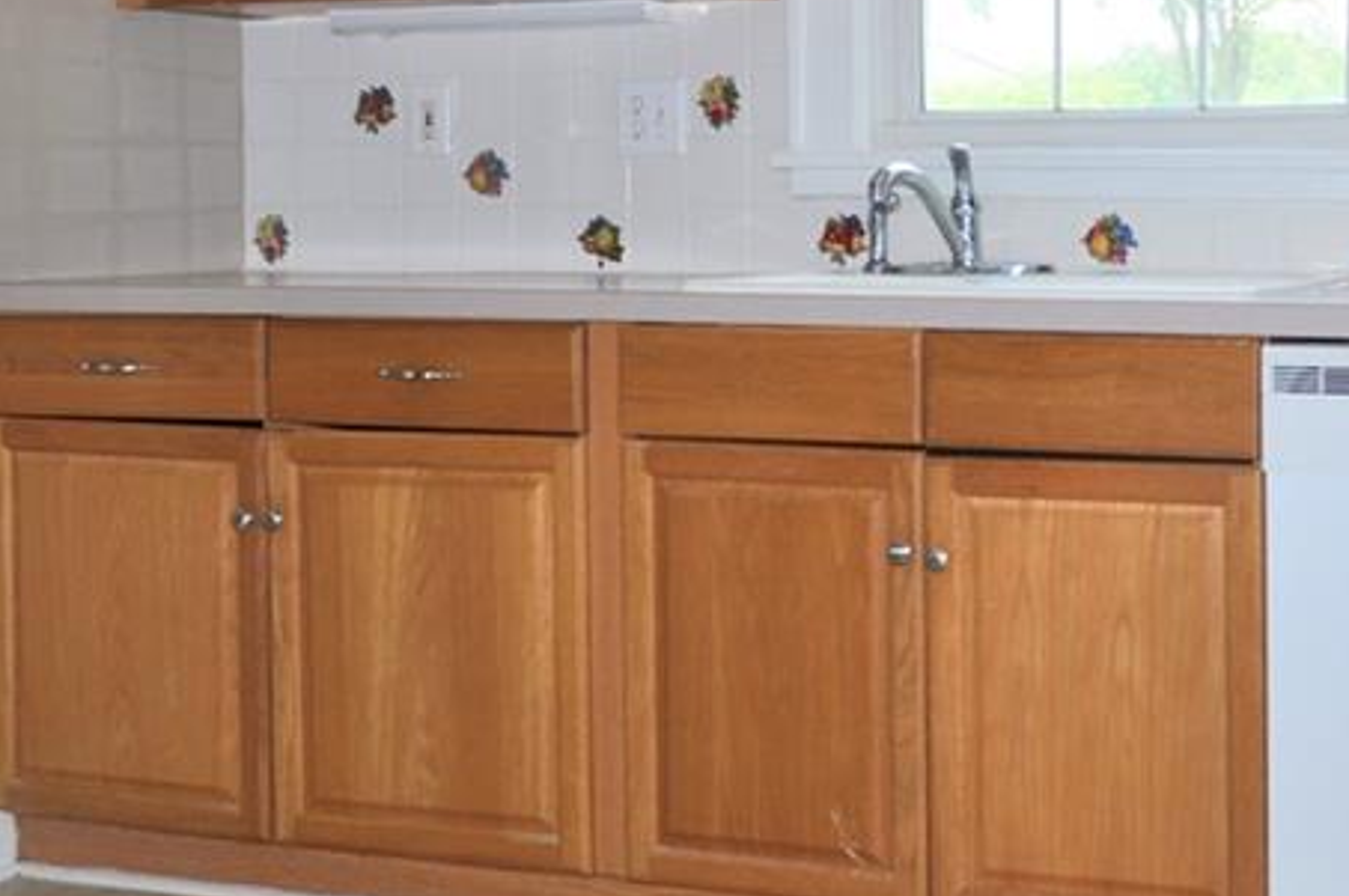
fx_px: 2283
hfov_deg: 31.8
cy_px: 249
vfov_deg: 22.1
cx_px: 1141
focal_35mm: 61
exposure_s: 1/125
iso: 220
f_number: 5.6
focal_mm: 18
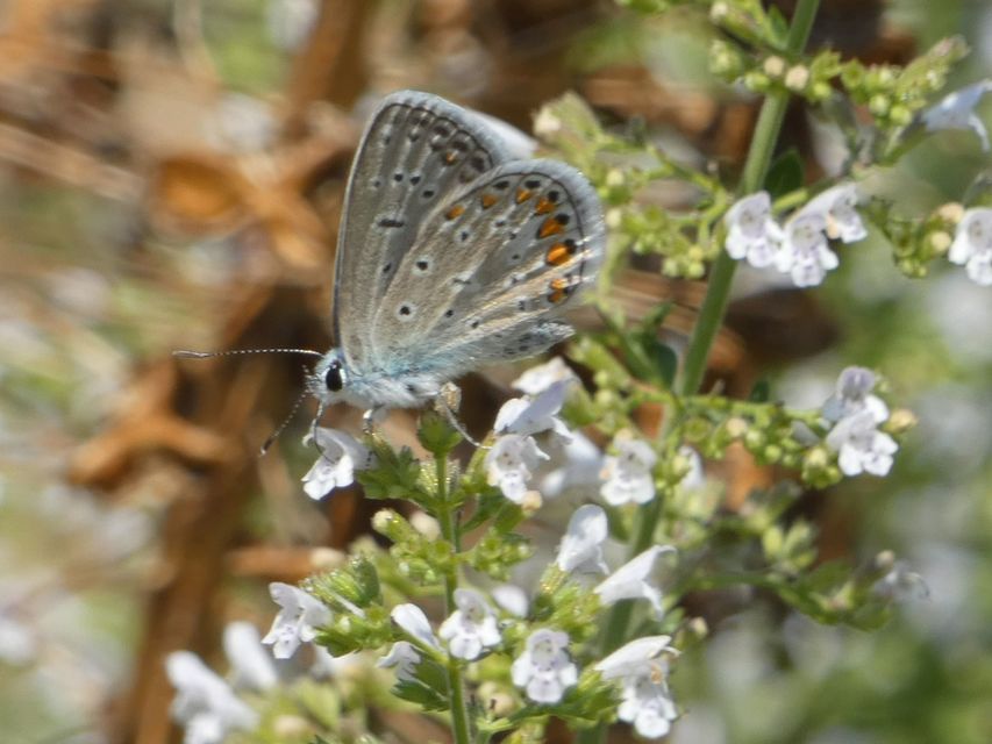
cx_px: 496
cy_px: 372
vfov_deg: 3.3
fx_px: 13012
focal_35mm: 454
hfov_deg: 4.4
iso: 80
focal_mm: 81.4
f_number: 5.6
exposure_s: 1/160
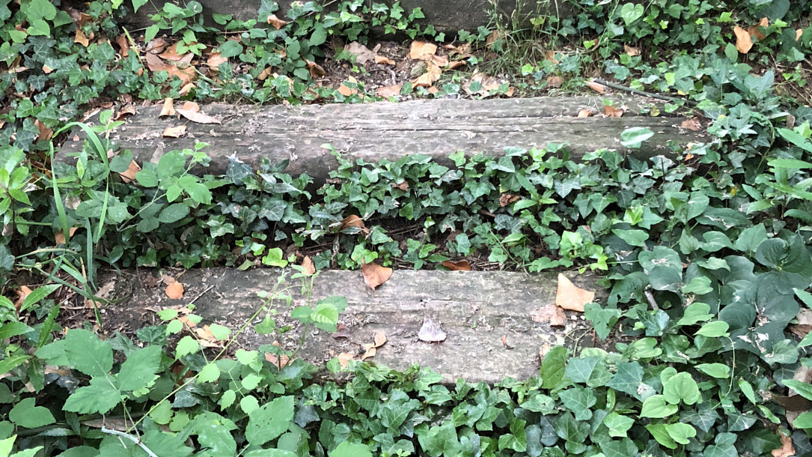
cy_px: 227
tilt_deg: -32.8
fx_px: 969
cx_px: 368
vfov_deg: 26.5
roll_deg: -0.6
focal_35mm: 45
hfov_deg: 45.4
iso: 100
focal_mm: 3.99
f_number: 1.8
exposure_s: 1/12
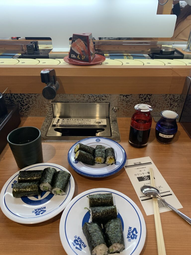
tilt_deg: -33.9
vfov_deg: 67.3
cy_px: 128
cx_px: 96
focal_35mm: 26
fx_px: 191
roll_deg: +1.4
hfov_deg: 53.1
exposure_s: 1/100
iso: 80
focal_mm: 4.25
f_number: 1.8
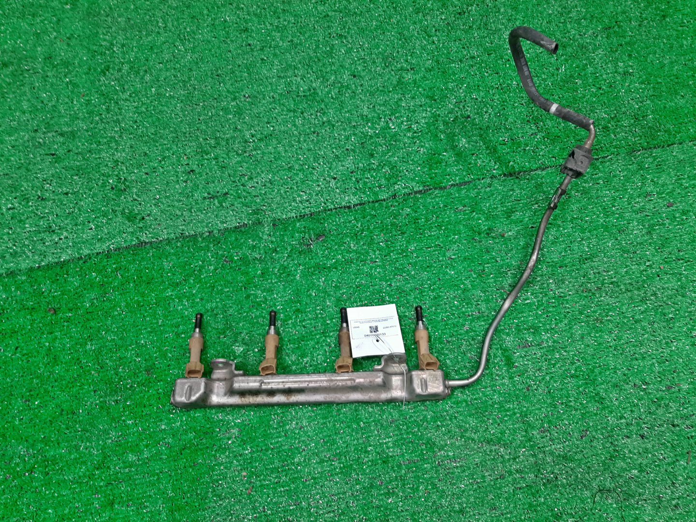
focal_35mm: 26
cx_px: 348
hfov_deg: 67.3
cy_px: 261
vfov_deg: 53.1
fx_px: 523
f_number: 1.7
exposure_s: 1/50
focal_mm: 3.93
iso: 72
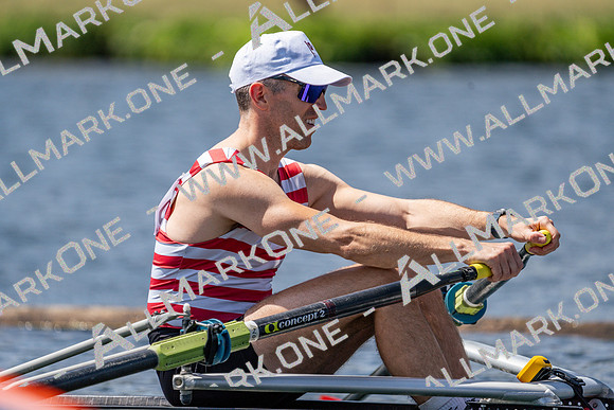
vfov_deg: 2.6
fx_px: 9126
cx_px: 307
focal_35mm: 535
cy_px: 205
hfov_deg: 3.9
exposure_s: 1/2000
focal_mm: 535
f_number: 6.3
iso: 250
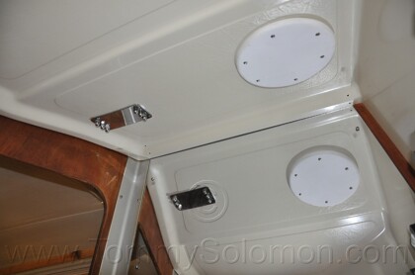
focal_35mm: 27
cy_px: 138
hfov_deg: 67.5
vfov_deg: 47.7
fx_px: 311
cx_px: 208
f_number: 3.5
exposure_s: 1/60
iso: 800
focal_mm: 18
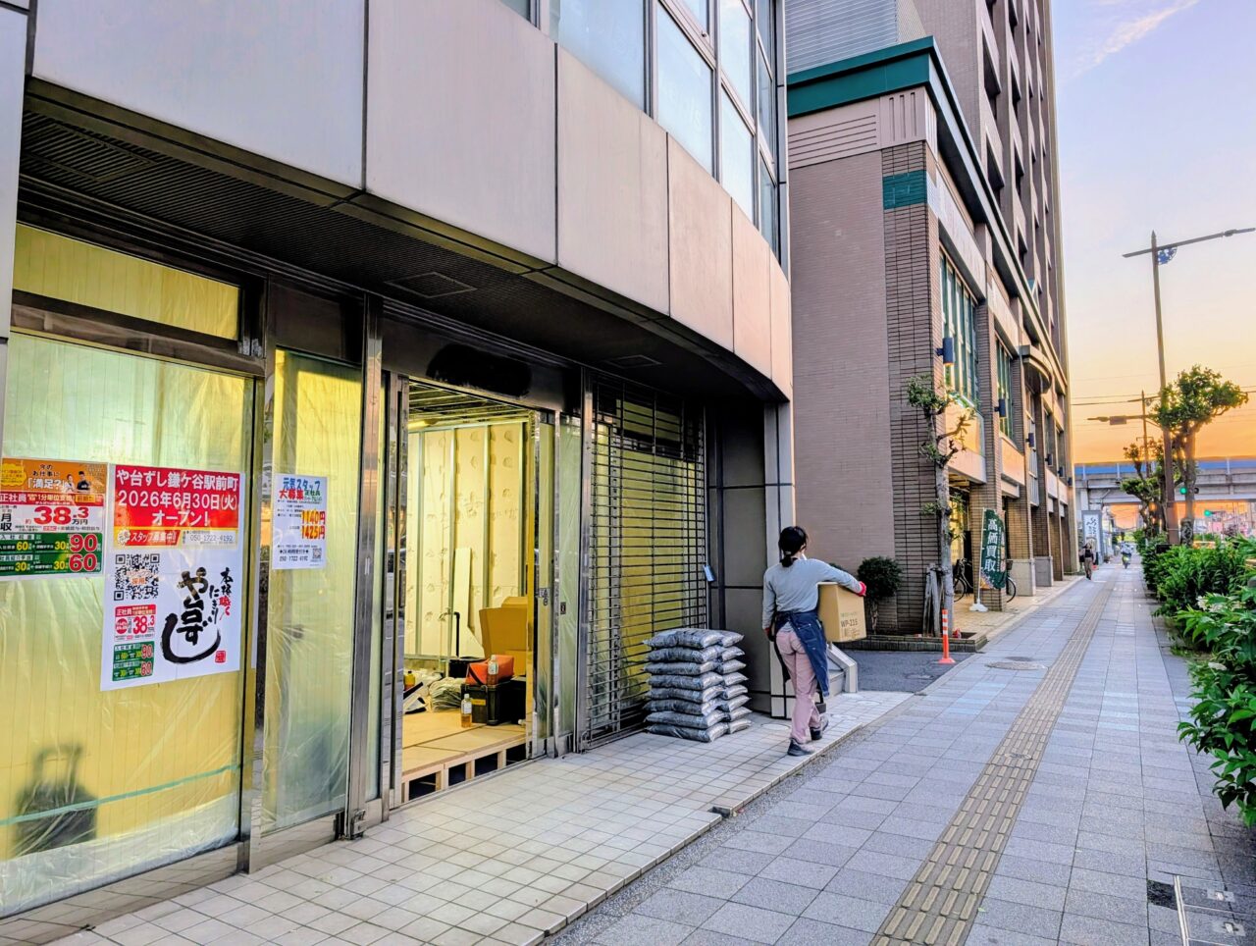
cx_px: 628
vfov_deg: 56.9
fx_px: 872
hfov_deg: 71.5
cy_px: 473
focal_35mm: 24
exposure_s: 1/626
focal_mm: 6.9
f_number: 1.68
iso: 20
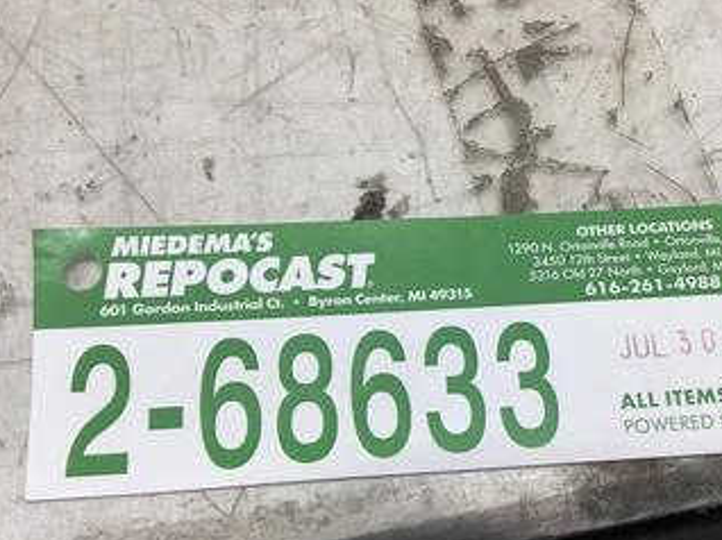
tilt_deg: -76.8
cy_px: 334
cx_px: 429
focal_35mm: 39
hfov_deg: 47.6
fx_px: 813
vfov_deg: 36.6
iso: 50
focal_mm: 3.3
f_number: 2.4
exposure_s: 1/120
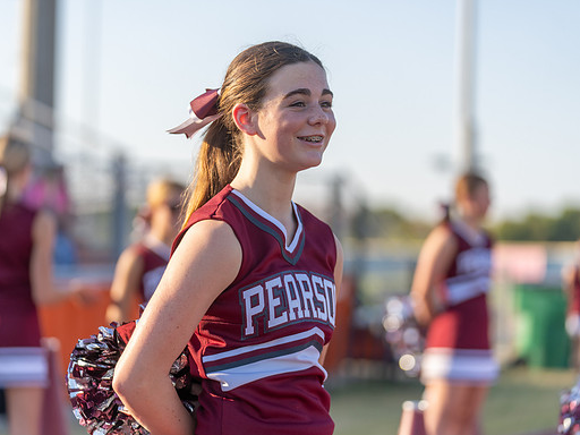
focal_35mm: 123
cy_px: 218
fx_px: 2061
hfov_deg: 16.0
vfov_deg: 12.0
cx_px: 273
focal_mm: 113
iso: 100
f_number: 2.8
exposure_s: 1/1000
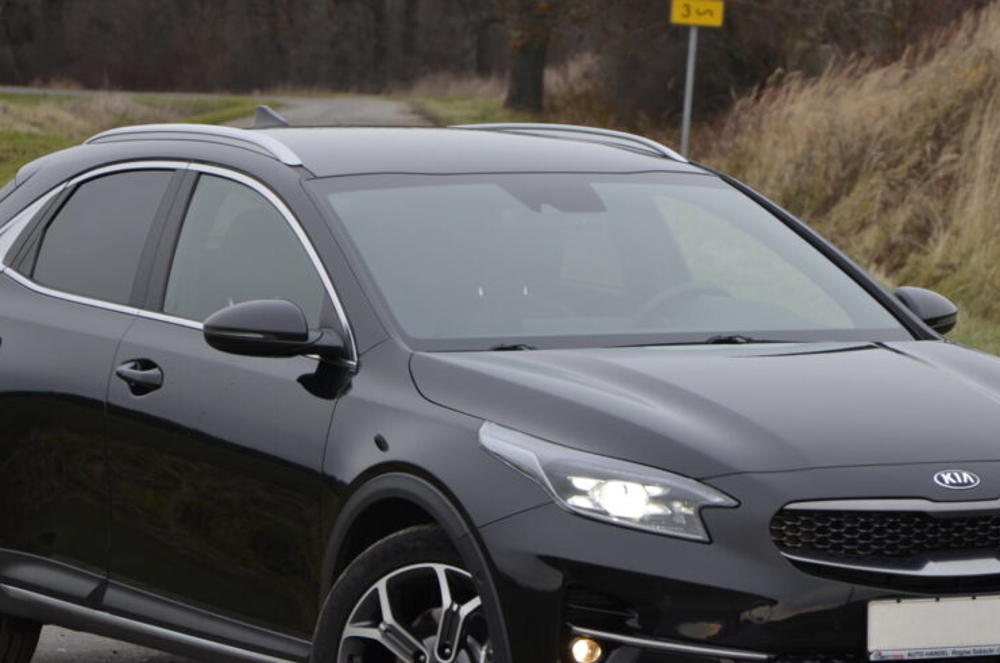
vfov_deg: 6.3
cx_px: 533
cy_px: 369
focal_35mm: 218
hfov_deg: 9.5
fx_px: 6035
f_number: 5.6
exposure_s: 1/125
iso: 400
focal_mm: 105
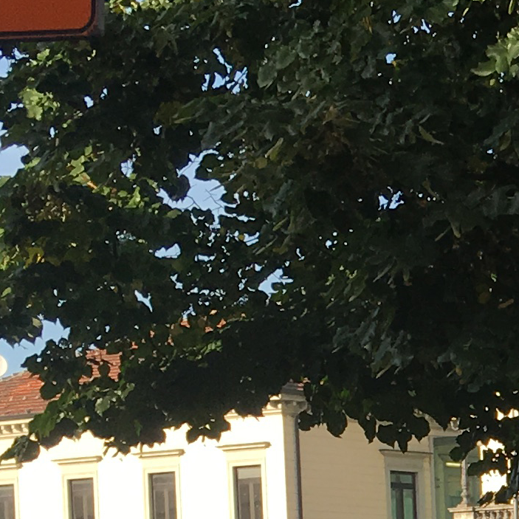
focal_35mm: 147
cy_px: 752
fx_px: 2494
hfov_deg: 10.6
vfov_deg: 11.4
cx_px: 1132
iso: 25
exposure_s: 1/601
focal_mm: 4.15
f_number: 2.2
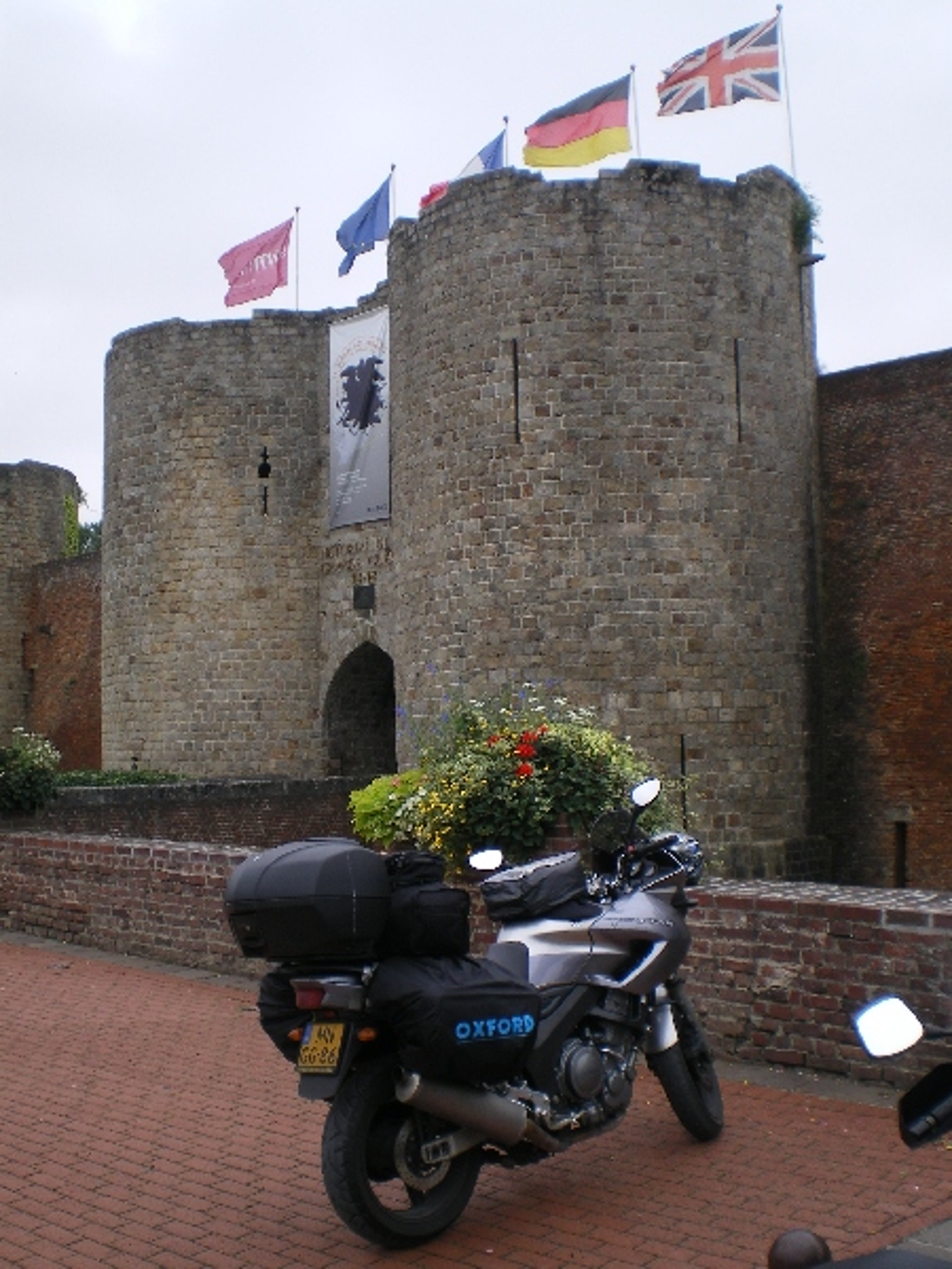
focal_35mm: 38
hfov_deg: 37.7
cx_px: 476
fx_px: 1393
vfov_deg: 49.0
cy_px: 634
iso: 64
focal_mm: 6.3
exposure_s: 1/160
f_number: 4.6
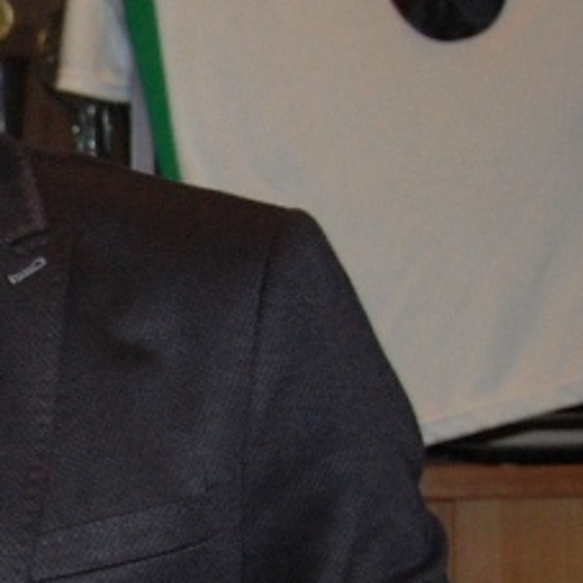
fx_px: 2820
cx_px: -693
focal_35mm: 148
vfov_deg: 11.7
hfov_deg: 10.5
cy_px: 616
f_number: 3.8
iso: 400
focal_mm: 22
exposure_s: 1/60
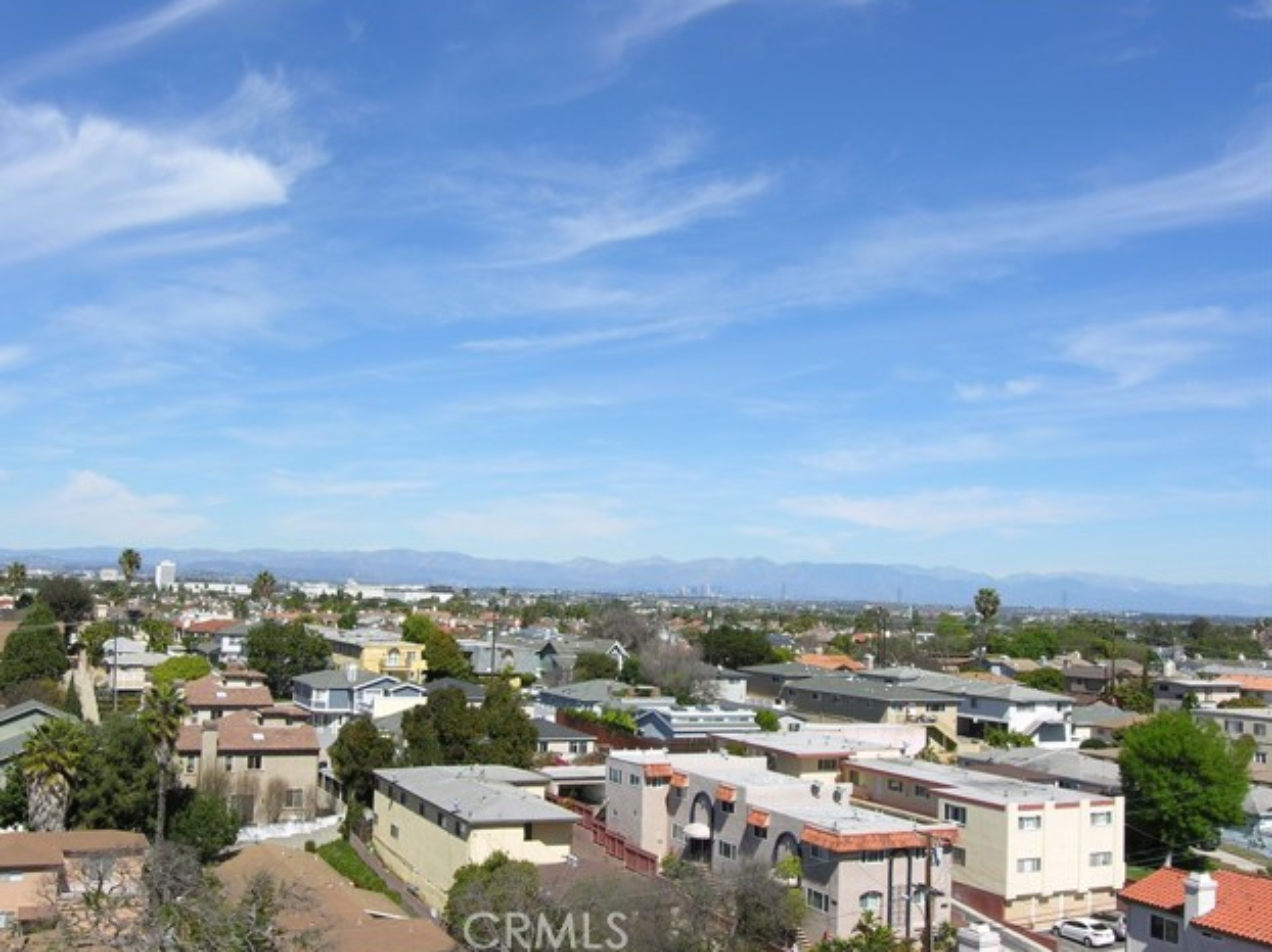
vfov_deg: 40.7
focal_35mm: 35
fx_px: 1286
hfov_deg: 52.6
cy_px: 470
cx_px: 622
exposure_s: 1/253
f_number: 6.6
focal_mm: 8.7
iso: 50
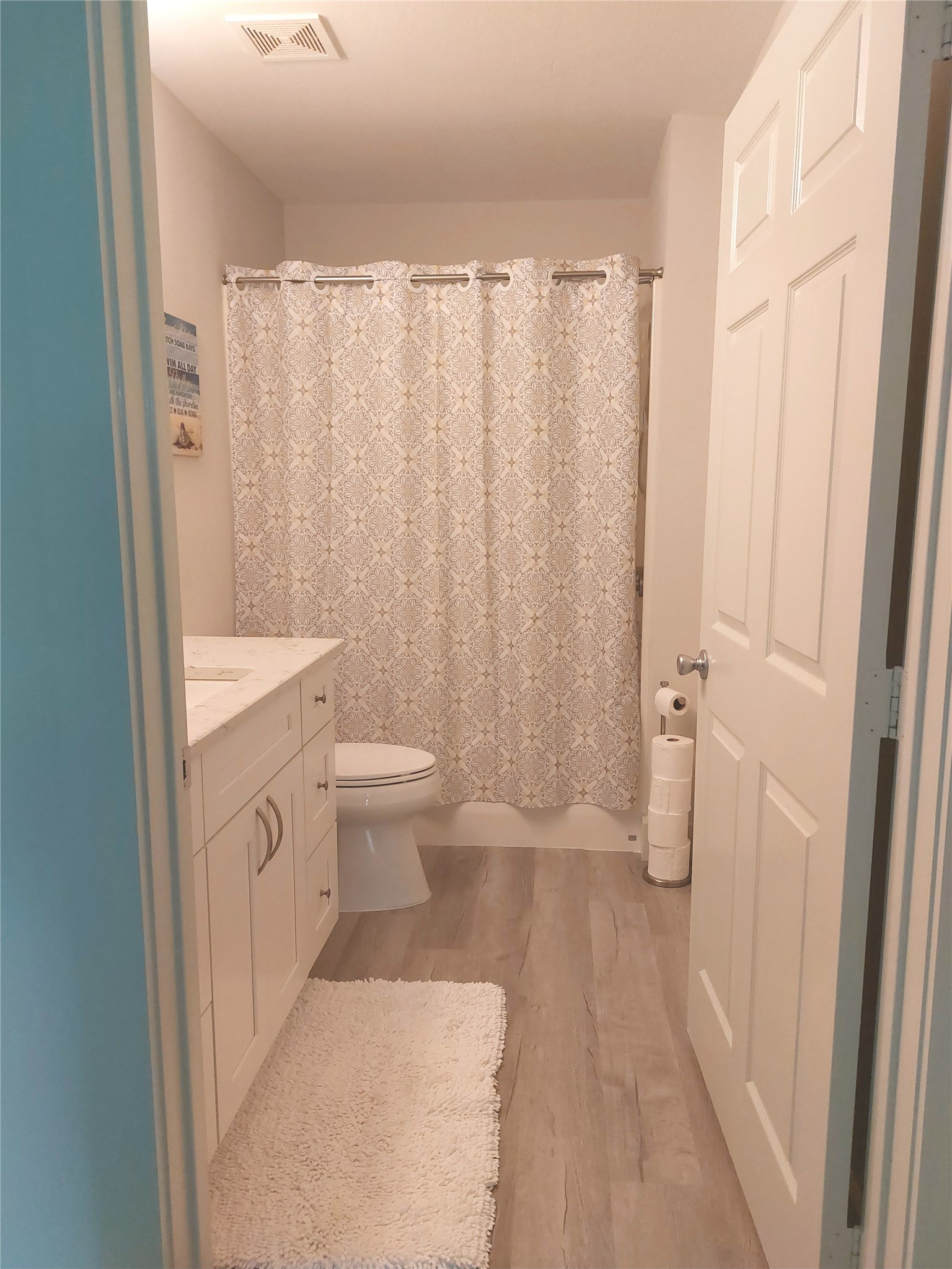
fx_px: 880
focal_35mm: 24
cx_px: 476
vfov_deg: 71.6
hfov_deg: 56.8
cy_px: 634
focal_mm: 5.23
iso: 320
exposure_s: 1/120
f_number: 1.8
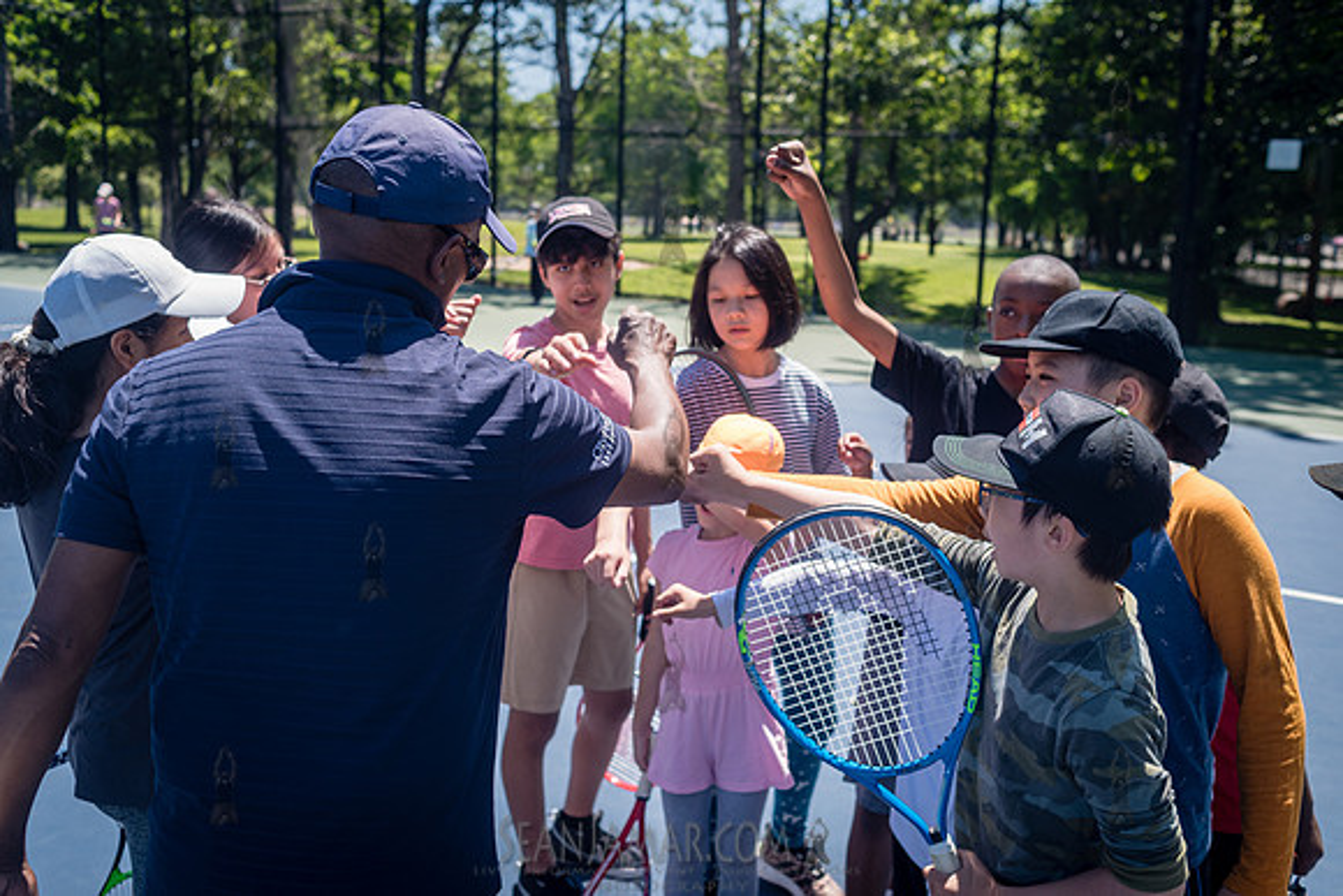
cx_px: 672
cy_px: 448
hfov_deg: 54.4
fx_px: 1306
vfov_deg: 37.9
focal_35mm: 35
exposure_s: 1/800
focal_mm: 35
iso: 200
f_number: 4
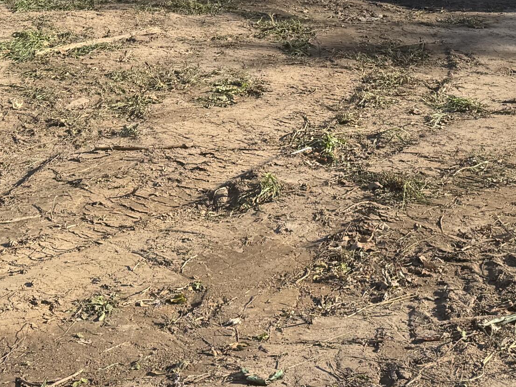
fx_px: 969
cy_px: -89
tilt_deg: -6.3
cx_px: 289
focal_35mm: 65
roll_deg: -0.8
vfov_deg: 20.9
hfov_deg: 29.8
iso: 80
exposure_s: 1/1721
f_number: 1.78
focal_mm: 6.76
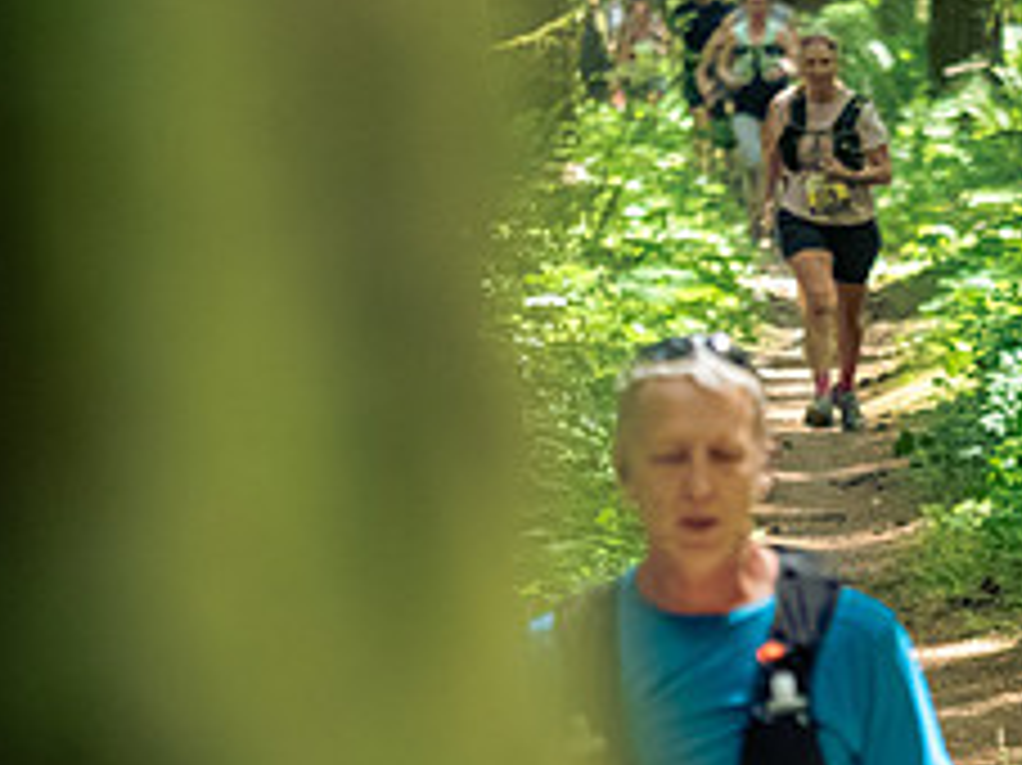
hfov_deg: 4.3
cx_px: 1135
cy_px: 637
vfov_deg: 3.2
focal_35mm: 460
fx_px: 13574
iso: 4000
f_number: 2.8
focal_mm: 90
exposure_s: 1/800
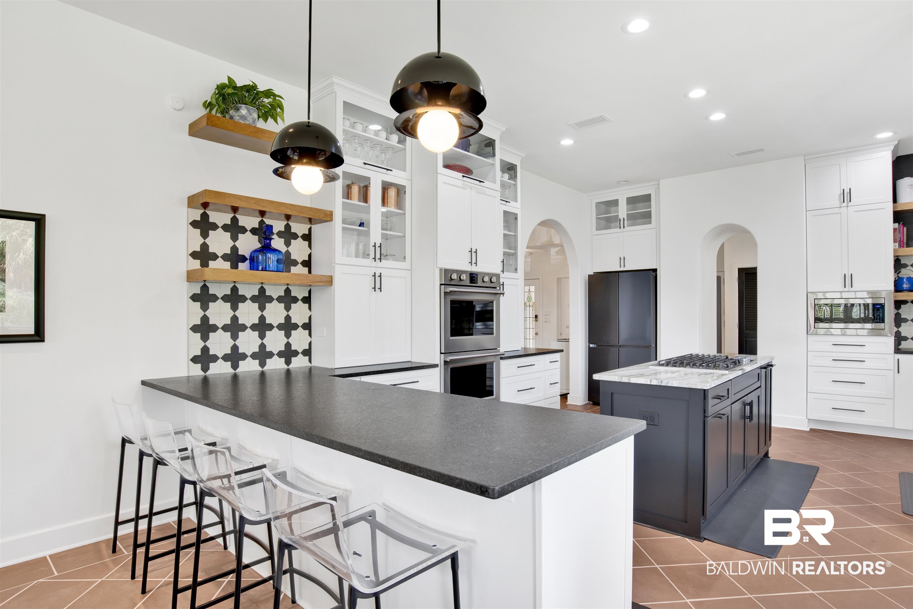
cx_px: 456
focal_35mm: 18
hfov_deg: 90.0
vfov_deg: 67.4
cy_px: 304
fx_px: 456
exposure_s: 1/3
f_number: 11
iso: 200
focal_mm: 18
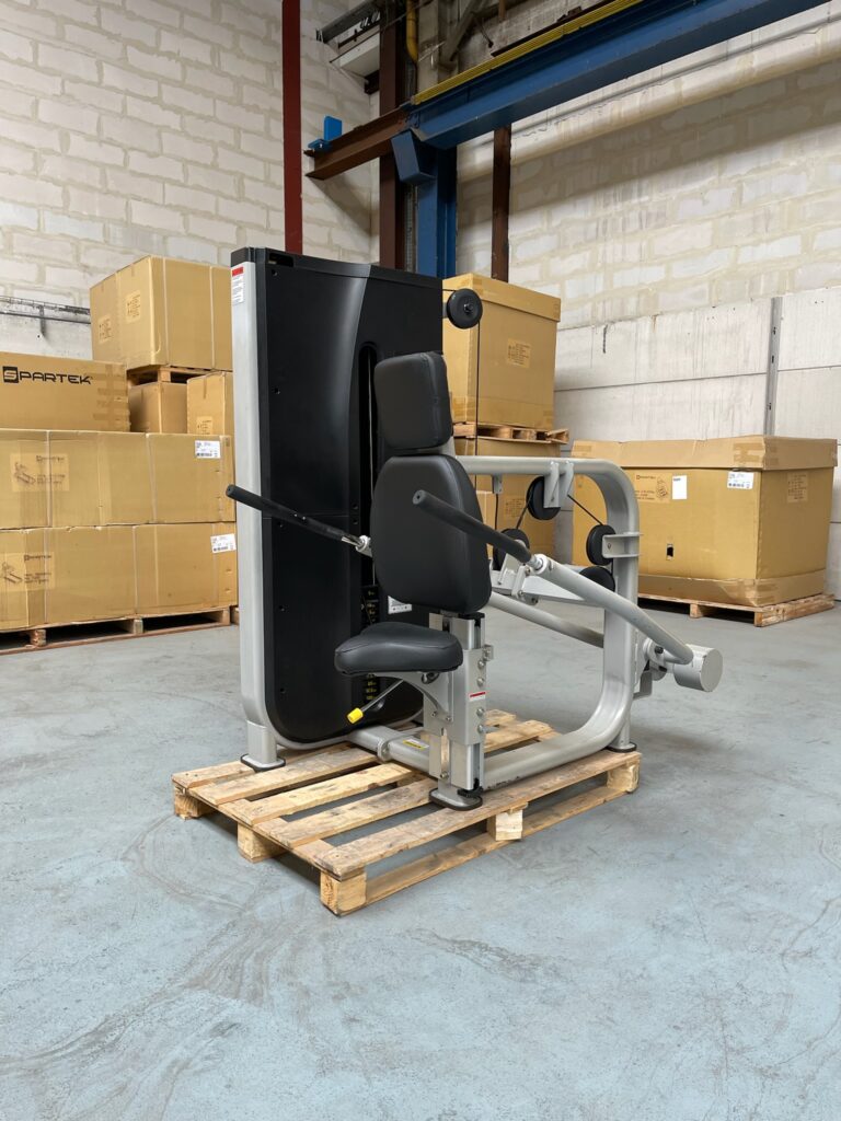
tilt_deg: -6.5
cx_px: 420
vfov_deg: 67.3
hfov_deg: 53.1
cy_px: 560
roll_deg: -0.3
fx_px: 842
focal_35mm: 26
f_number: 1.6
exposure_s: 1/100
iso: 125
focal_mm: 5.1
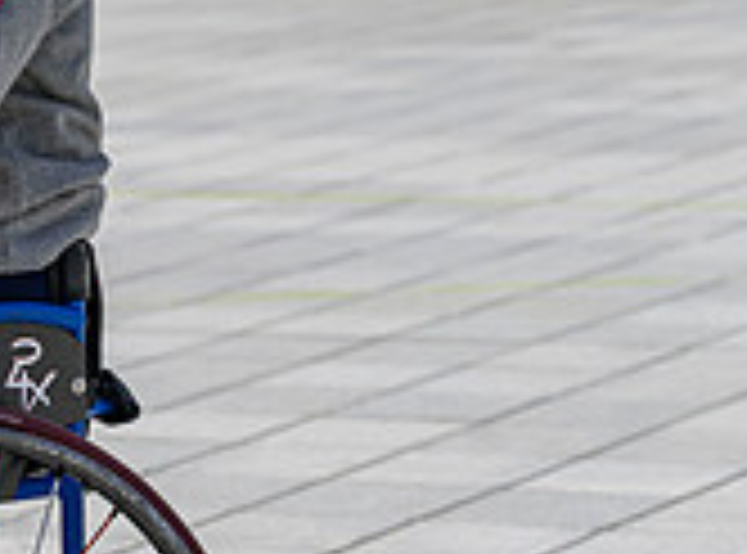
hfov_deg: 7.5
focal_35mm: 262
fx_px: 5629
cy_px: 198
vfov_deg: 5.6
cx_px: -357
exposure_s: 1/2000
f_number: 3.5
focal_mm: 70
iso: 250
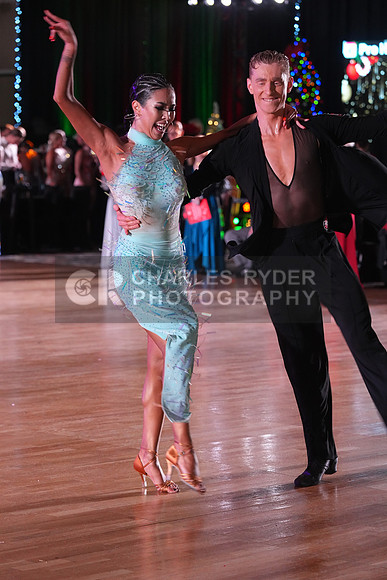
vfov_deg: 18.4
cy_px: 290
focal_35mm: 111
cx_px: 194
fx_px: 1789
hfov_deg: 12.3
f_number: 4.5
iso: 4000
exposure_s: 1/200
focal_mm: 111
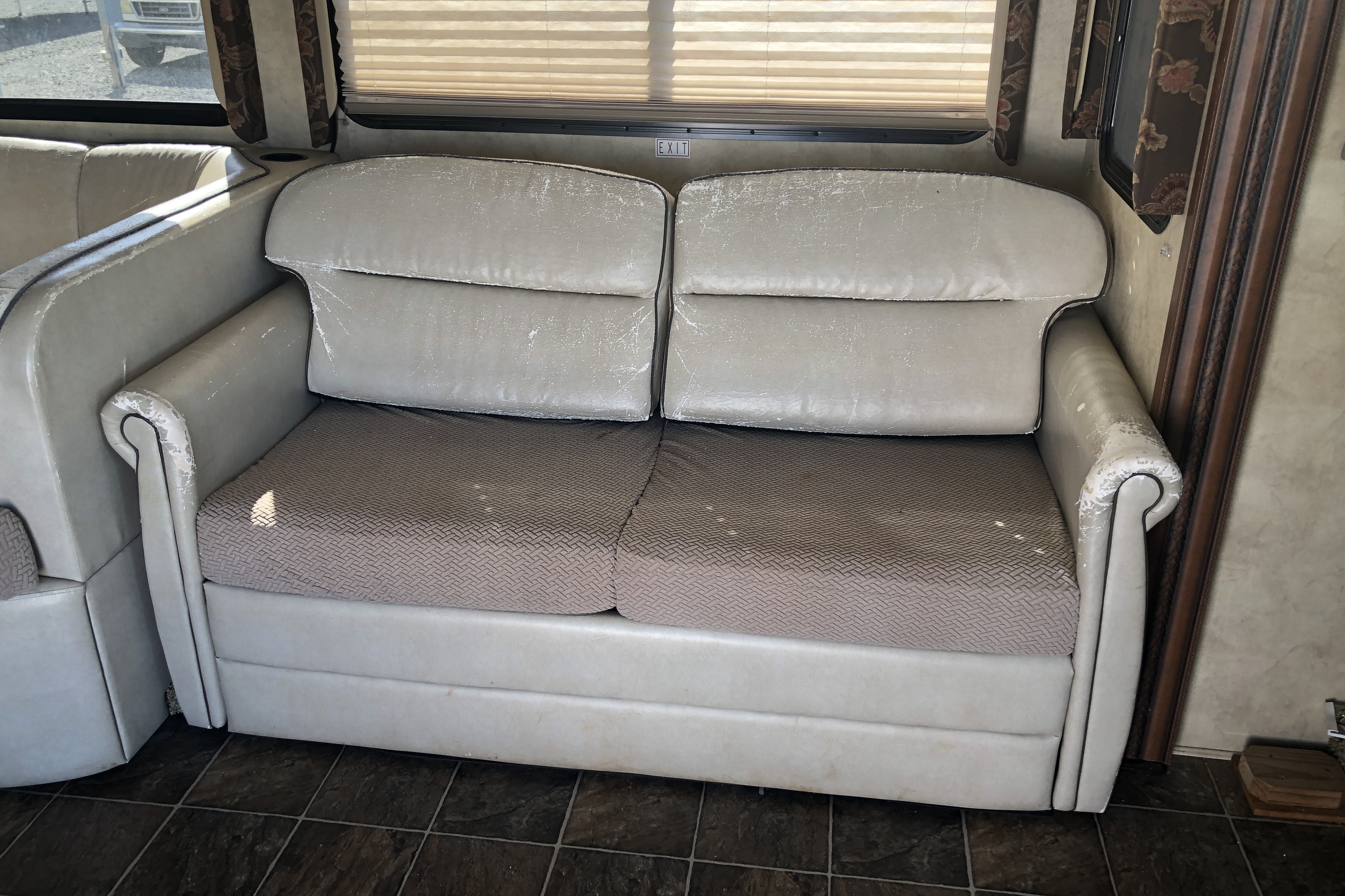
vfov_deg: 43.6
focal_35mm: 30
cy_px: 449
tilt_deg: -27.8
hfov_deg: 61.9
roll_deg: +1.5
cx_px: 683
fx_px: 1121
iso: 50
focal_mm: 3.99
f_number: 1.8
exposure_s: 1/120
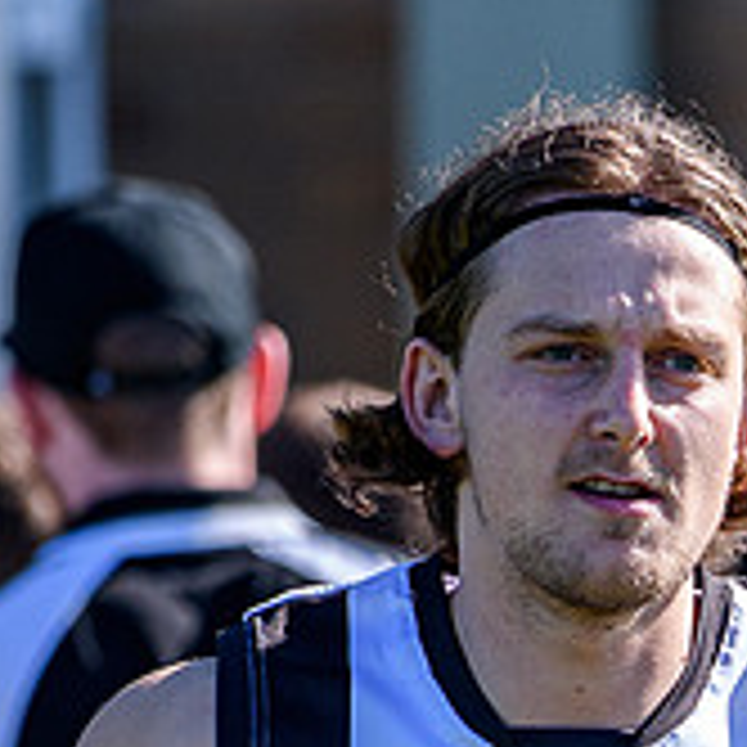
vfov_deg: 1.5
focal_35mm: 1145
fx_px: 27955
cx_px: 1068
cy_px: 1059
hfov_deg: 1.5
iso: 320
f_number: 2.8
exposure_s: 1/3200
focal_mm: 170
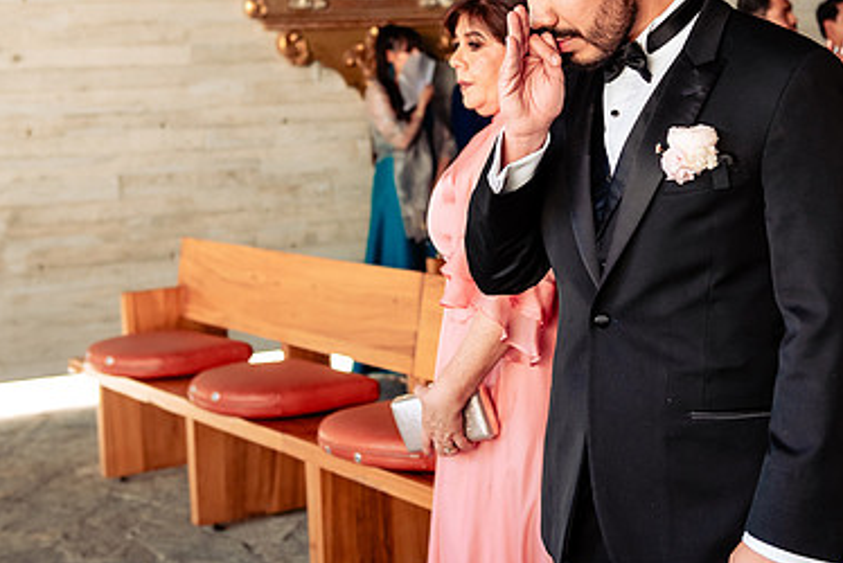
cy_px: 167
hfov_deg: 27.6
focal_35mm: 73
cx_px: 504
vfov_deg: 18.6
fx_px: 1711
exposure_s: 1/250
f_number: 3.5
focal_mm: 45
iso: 640
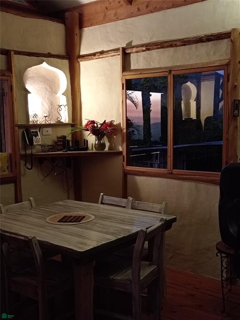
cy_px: 160
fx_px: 398
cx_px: 120
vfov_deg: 43.9
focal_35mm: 43
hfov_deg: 33.6
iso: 1400
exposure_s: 1/30
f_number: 1.9
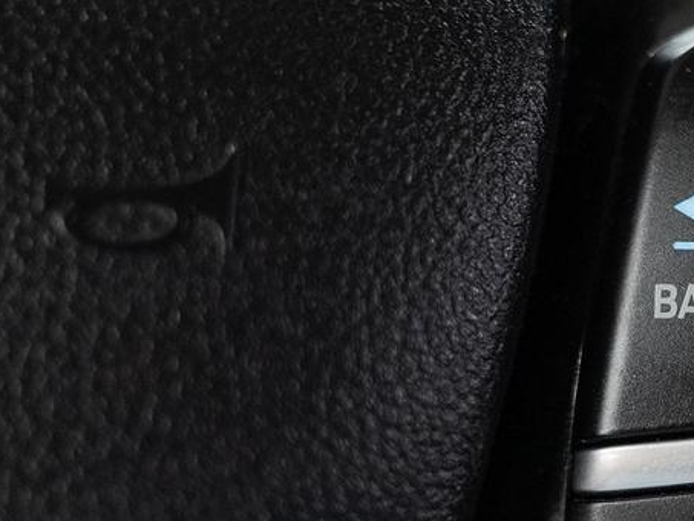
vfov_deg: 16.6
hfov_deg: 20.1
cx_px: 912
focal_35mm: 89
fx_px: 1785
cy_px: 242
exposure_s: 1/30
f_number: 3.5
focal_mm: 29.1
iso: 800
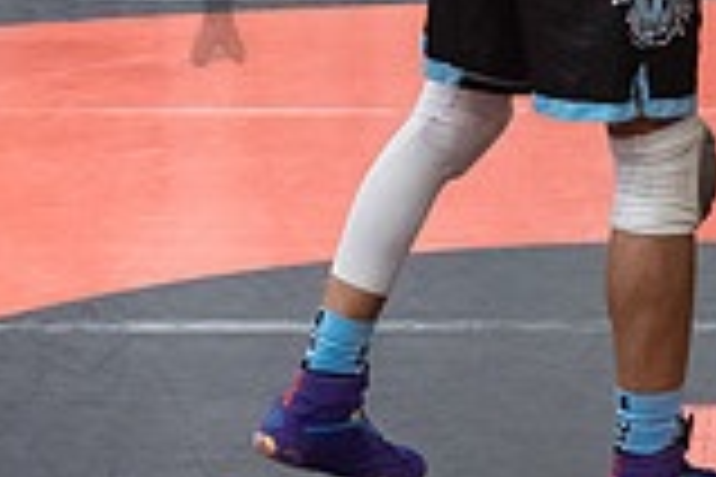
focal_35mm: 164
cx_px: 797
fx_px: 3262
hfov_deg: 12.3
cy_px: -232
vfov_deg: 8.2
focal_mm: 45
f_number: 3.2
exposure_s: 1/320
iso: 8000
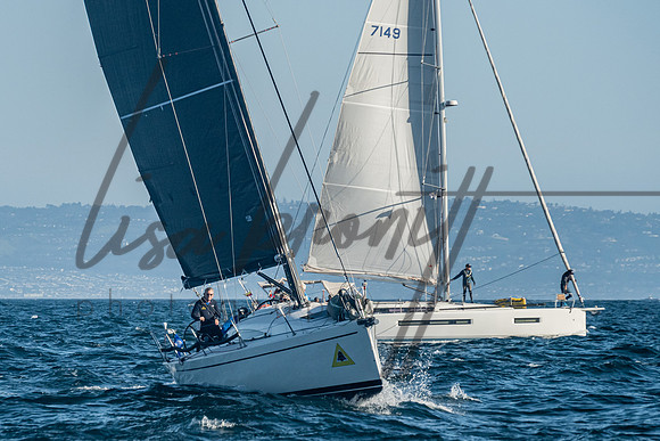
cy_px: 286
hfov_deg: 6.2
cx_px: 117
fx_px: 6133
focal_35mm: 334
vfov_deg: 4.1
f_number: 6.3
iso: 400
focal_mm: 165
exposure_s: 1/1600
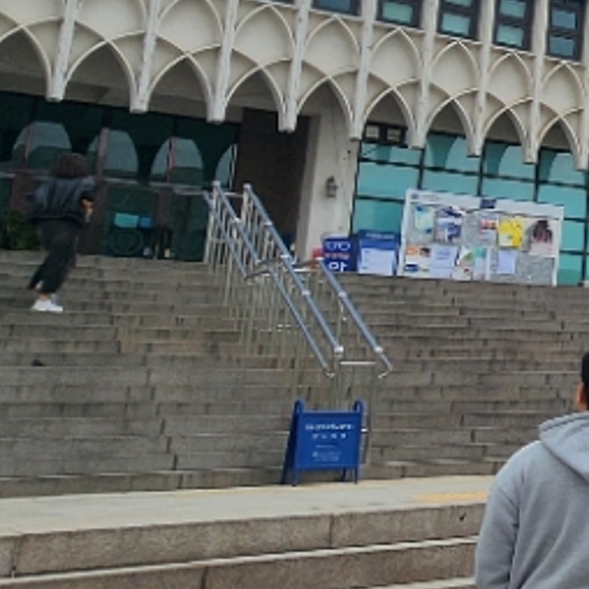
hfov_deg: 20.0
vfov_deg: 29.1
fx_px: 1117
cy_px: 155
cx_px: 1101
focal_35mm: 58
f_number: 2.2
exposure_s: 1/2404
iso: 50
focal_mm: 2.2
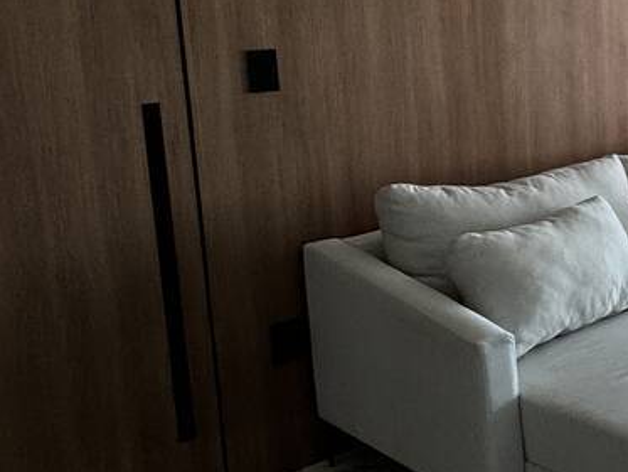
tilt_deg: -8.8
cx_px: 822
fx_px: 980
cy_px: 120
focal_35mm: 54
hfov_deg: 28.8
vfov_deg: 26.7
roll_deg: -0.1
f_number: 2.2
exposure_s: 1/99
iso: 80
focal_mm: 2.22
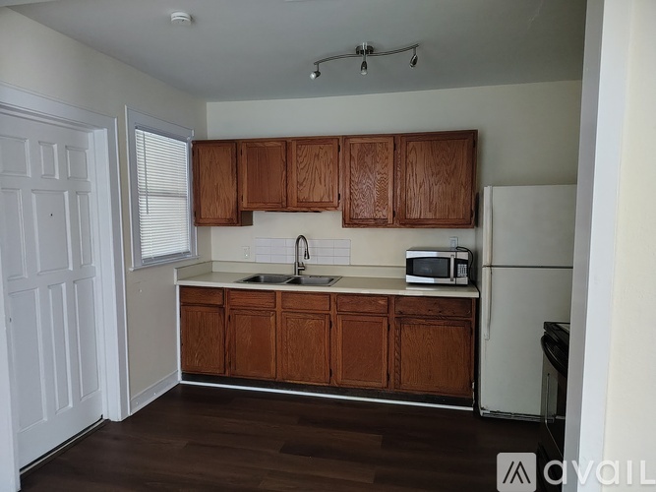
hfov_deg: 71.6
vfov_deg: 56.8
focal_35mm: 24
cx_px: 328
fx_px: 455
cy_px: 246
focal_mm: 5.56
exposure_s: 1/10
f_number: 1.8
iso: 4628
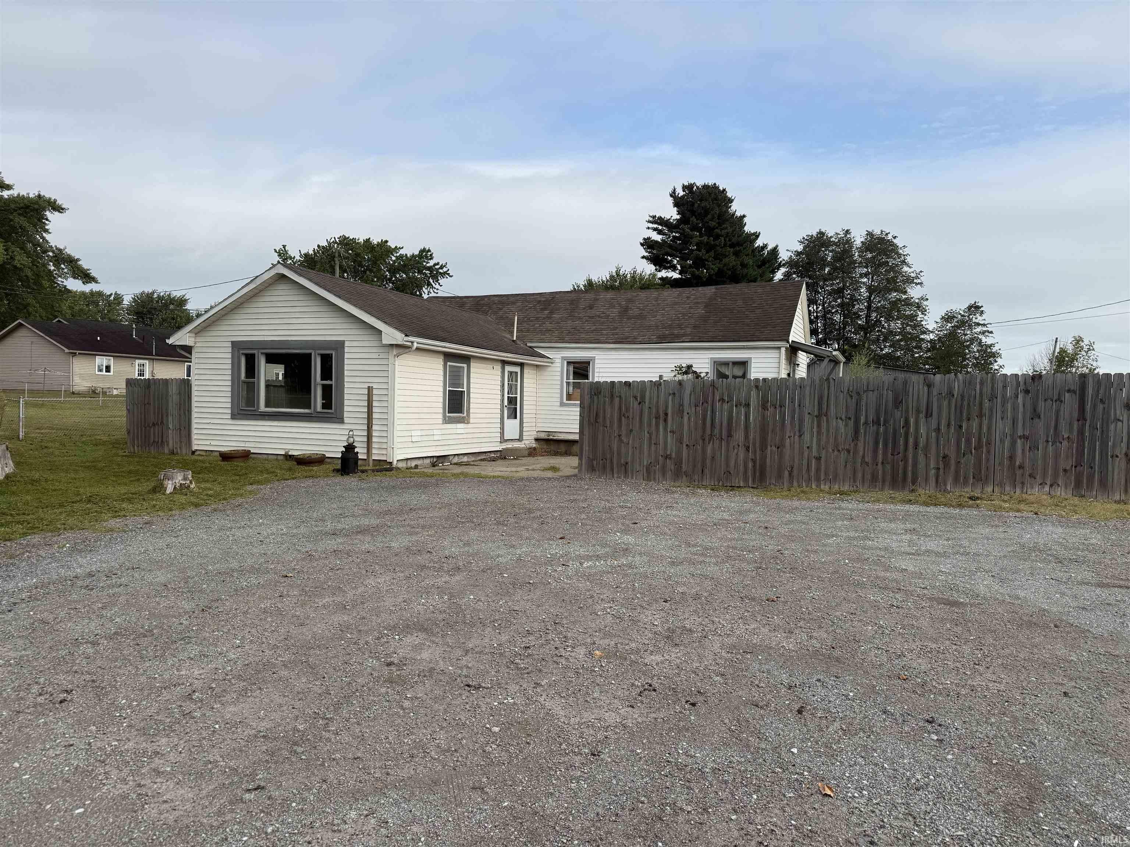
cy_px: 424
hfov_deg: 71.6
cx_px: 565
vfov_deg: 56.8
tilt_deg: -0.1
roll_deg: -1.4
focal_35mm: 24
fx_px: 783
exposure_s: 1/2611
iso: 80
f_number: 1.78
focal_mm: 6.76
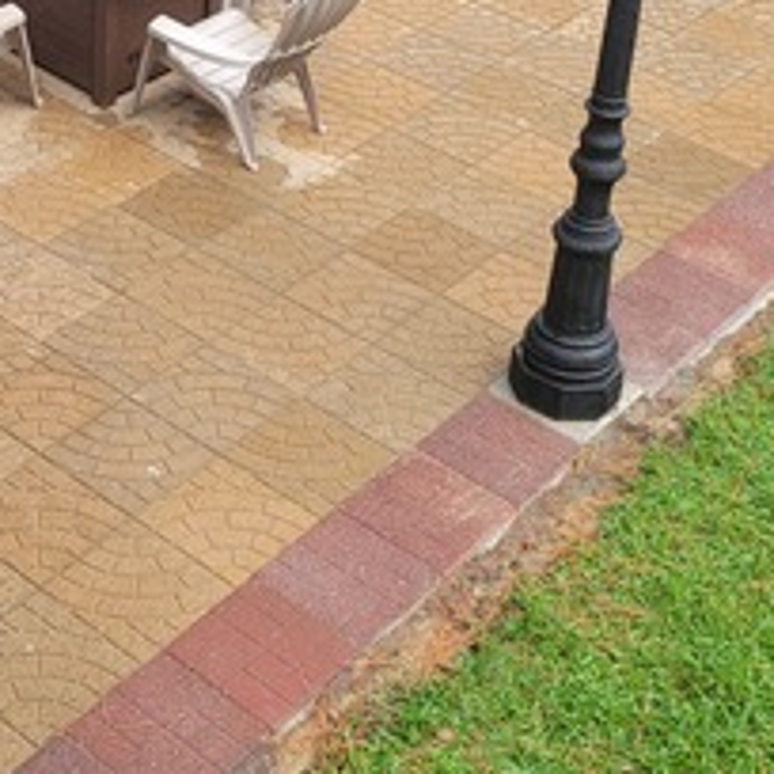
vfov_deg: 22.5
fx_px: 1897
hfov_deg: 22.7
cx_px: 135
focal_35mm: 75
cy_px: 91
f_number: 1.8
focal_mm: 5.4
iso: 40
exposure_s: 1/367
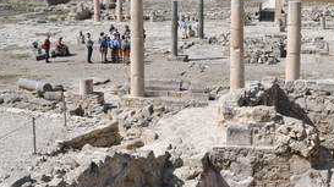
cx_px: 246
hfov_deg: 27.5
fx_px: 672
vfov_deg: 15.8
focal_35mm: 76
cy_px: 82
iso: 200
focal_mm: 30
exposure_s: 1/500
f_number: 11
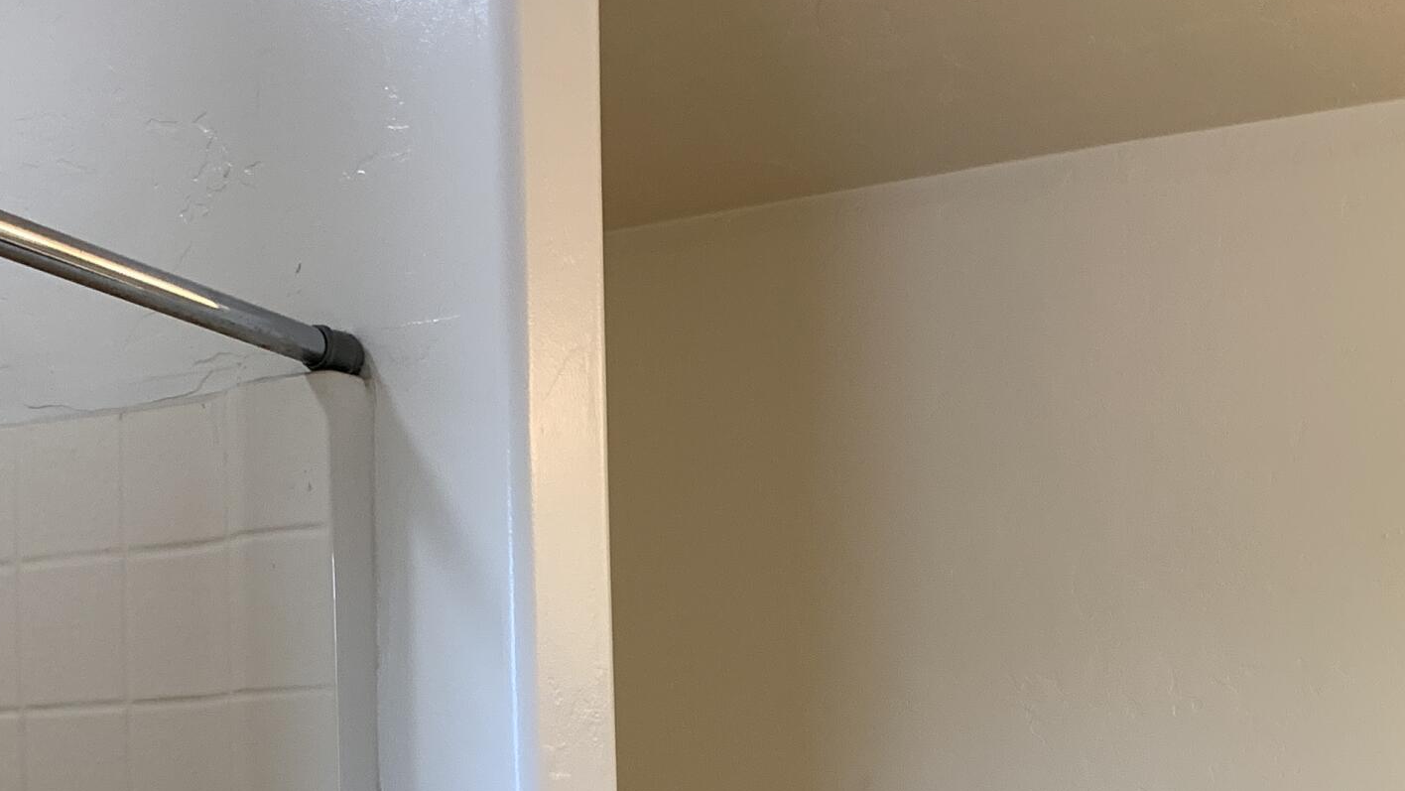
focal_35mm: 60
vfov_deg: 18.5
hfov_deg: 34.6
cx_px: 933
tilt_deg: -3.6
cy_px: 1055
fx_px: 2236
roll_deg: +1.2
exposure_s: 1/93
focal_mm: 4.25
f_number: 1.8
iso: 100
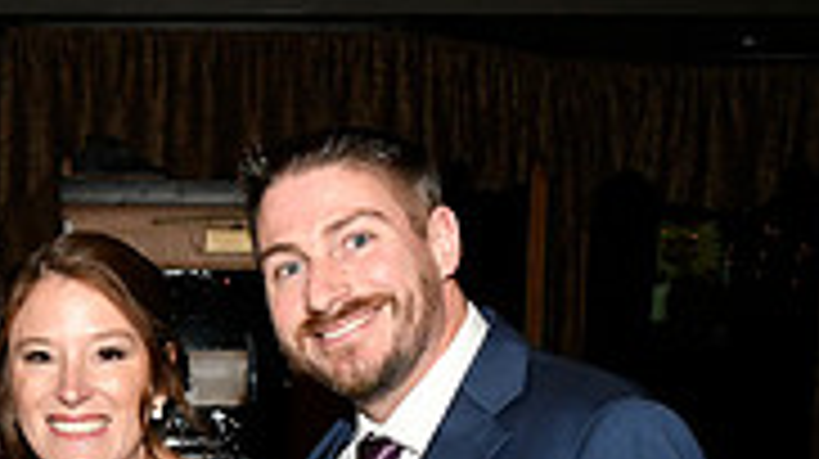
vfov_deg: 11.6
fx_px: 2105
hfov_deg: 21.3
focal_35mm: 97
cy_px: 790
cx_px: 22
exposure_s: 1/60
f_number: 11
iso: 6400
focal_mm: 29
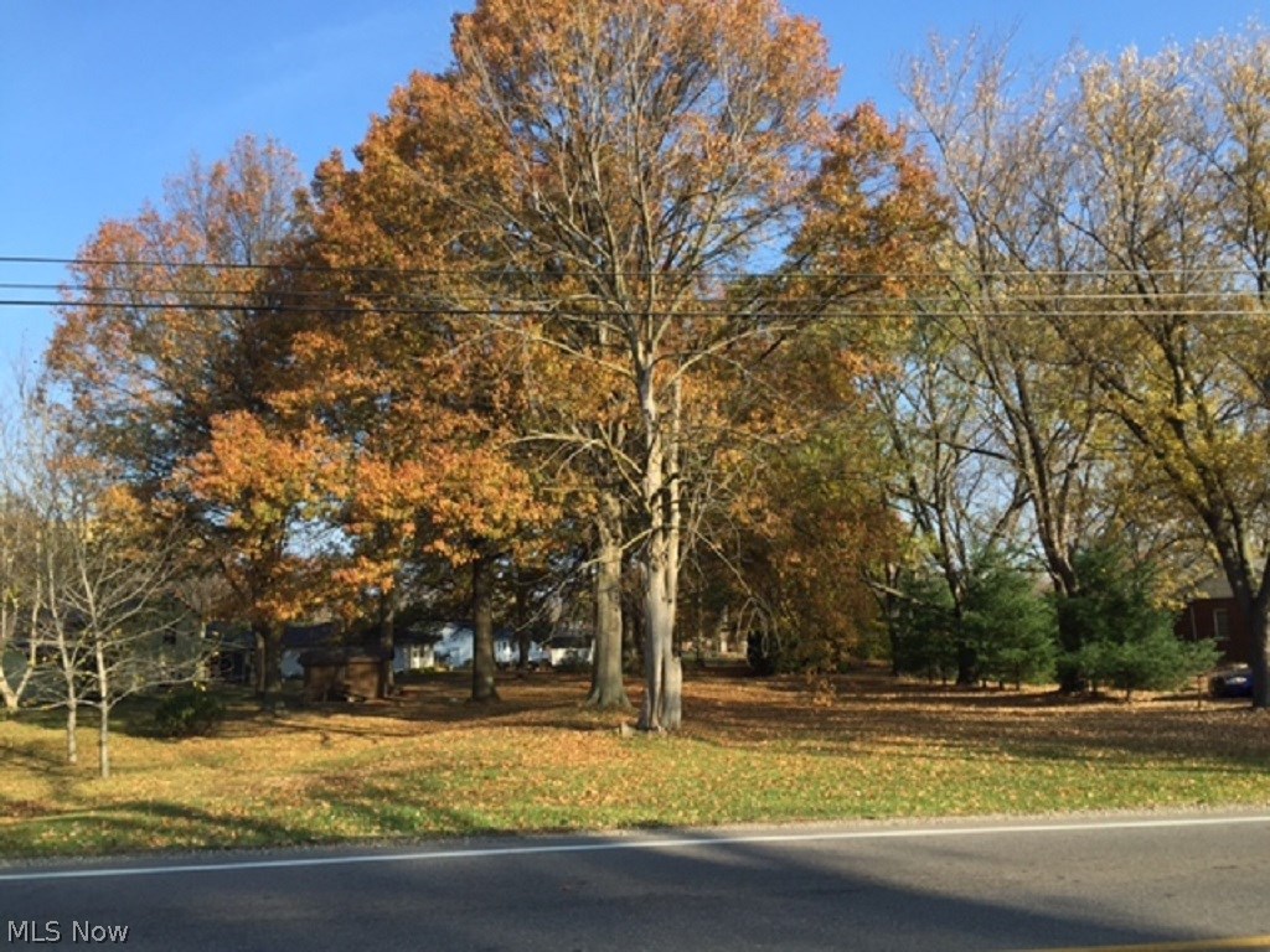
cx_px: 635
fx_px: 1064
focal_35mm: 29
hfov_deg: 61.7
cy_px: 476
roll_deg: +1.3
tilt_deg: +6.7
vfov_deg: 48.2
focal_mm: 4.15
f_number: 2.2
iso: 32
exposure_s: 1/746
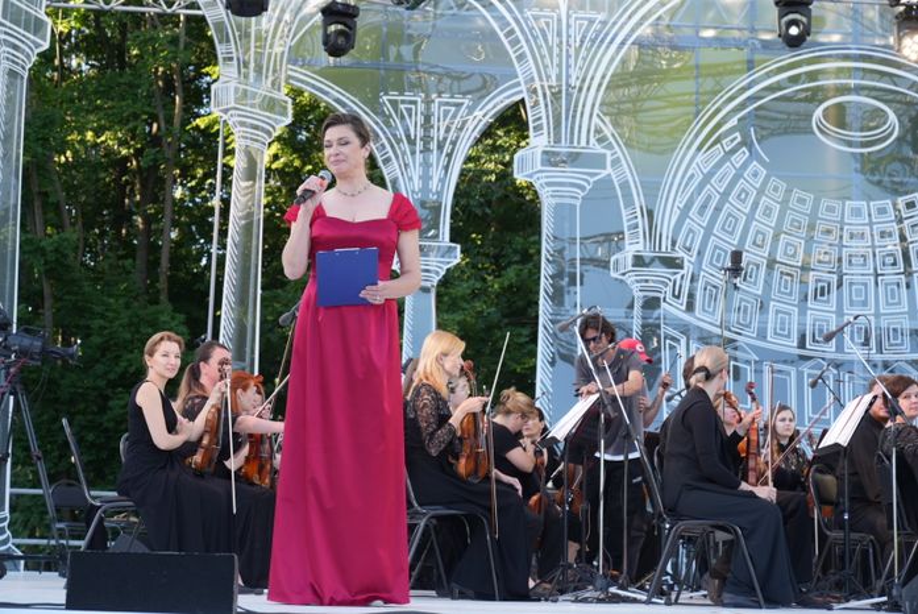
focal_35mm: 70
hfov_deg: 28.8
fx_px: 1786
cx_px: 459
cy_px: 307
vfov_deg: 19.5
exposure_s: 1/200
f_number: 5.6
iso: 640
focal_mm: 70
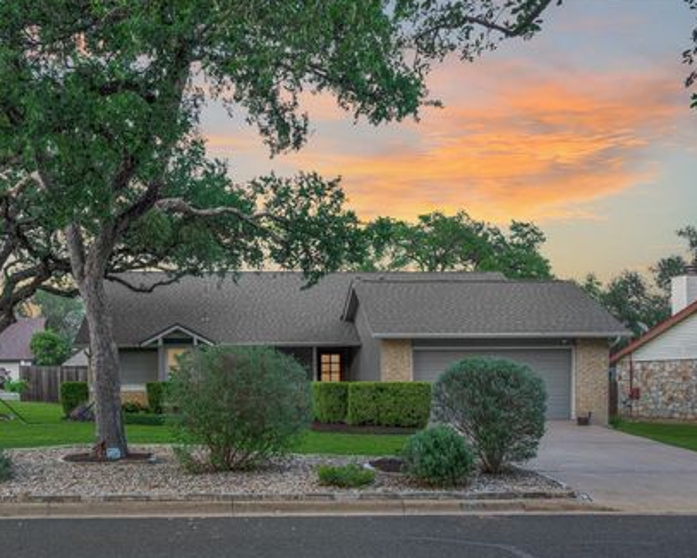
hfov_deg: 48.8
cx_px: 282
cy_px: 283
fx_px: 763
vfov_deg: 40.1
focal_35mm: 37
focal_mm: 32
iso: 320
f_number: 7.1
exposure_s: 1/30
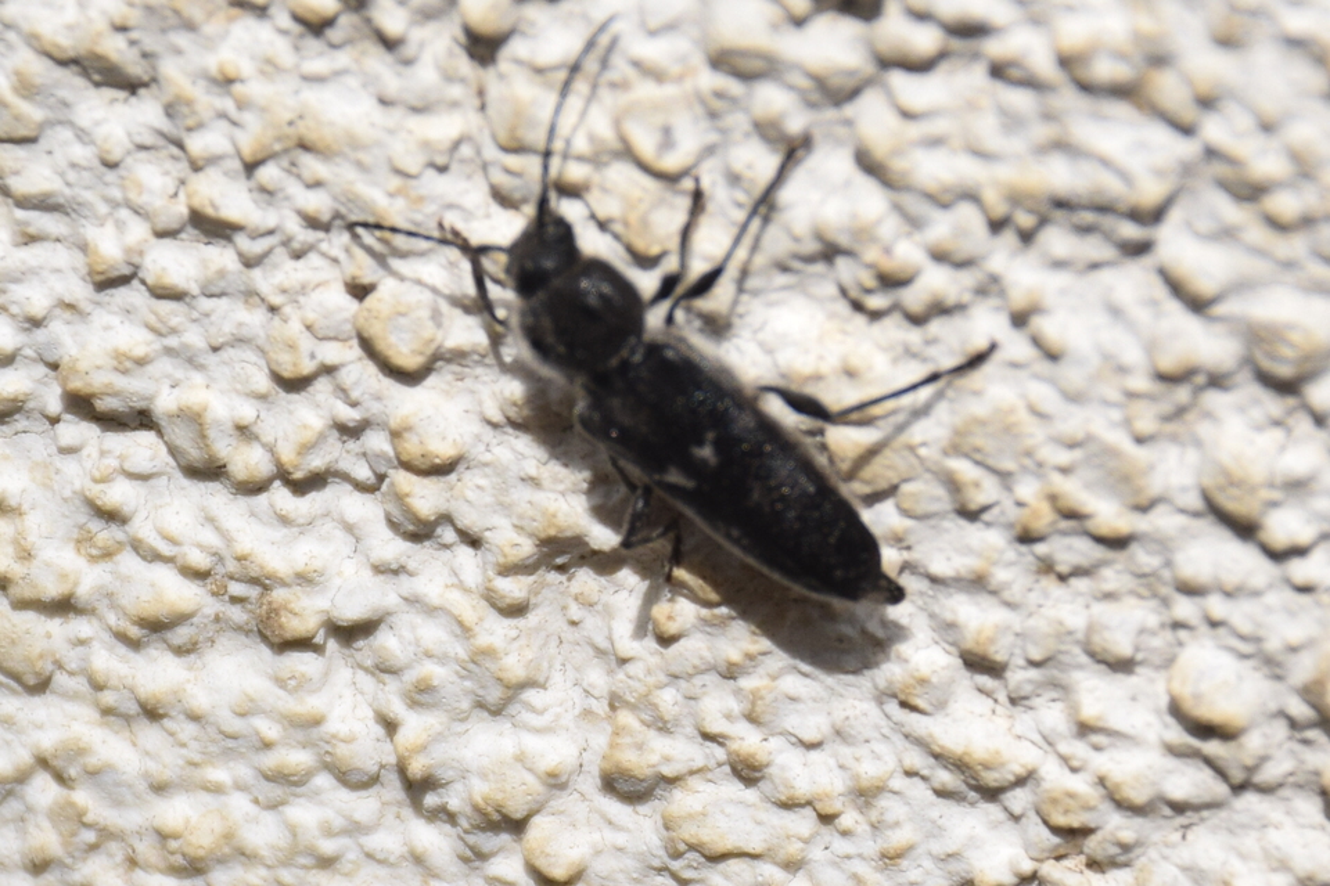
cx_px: 665
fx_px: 7758
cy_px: 443
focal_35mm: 210
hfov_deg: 9.8
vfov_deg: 6.5
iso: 320
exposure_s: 1/1600
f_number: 7.1
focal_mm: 140
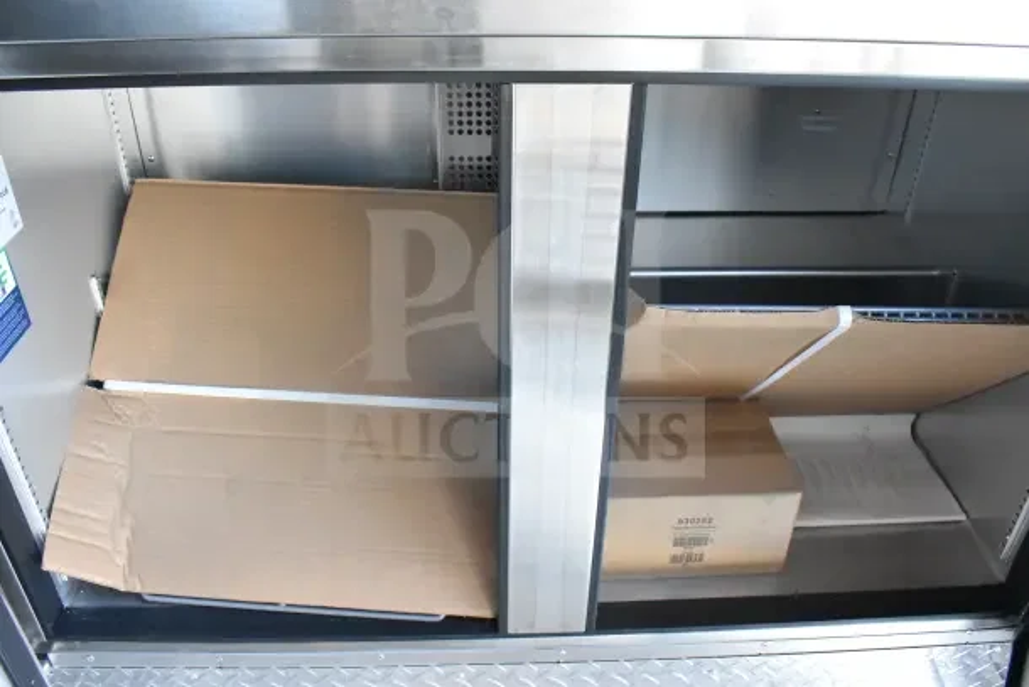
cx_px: 514
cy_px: 344
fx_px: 858
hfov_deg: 61.9
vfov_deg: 43.6
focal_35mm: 30
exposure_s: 1/160
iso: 6400
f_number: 6.3
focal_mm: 20
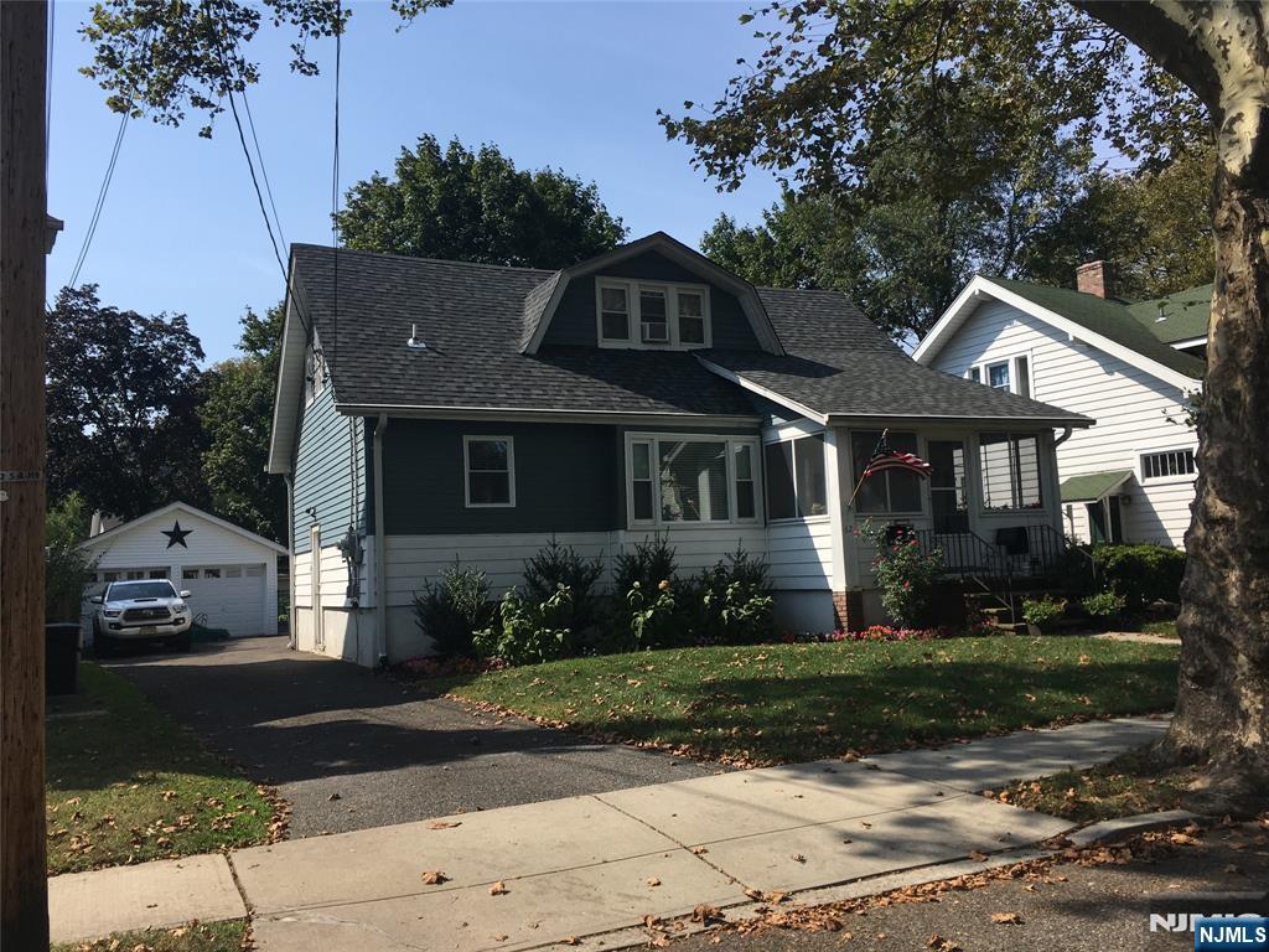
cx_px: 634
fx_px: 1063
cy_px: 476
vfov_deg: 48.2
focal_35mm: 29
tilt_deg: +2.8
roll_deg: +0.6
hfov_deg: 61.7
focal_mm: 4.15
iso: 25
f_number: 2.2
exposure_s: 1/1603
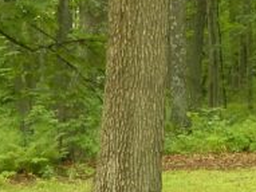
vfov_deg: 8.6
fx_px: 1279
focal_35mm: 173
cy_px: 109
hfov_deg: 10.8
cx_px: 430
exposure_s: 1/40
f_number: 3.2
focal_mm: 5.6
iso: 80
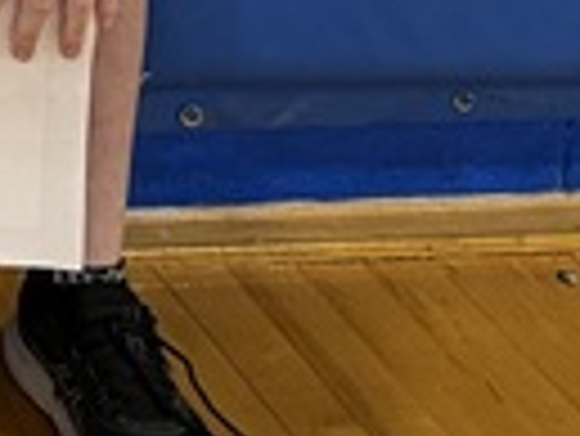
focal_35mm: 191
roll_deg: +0.4
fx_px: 3203
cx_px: -1259
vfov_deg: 6.6
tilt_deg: -6.4
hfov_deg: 8.4
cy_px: -1155
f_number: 1.78
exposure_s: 1/60
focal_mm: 6.76
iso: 320
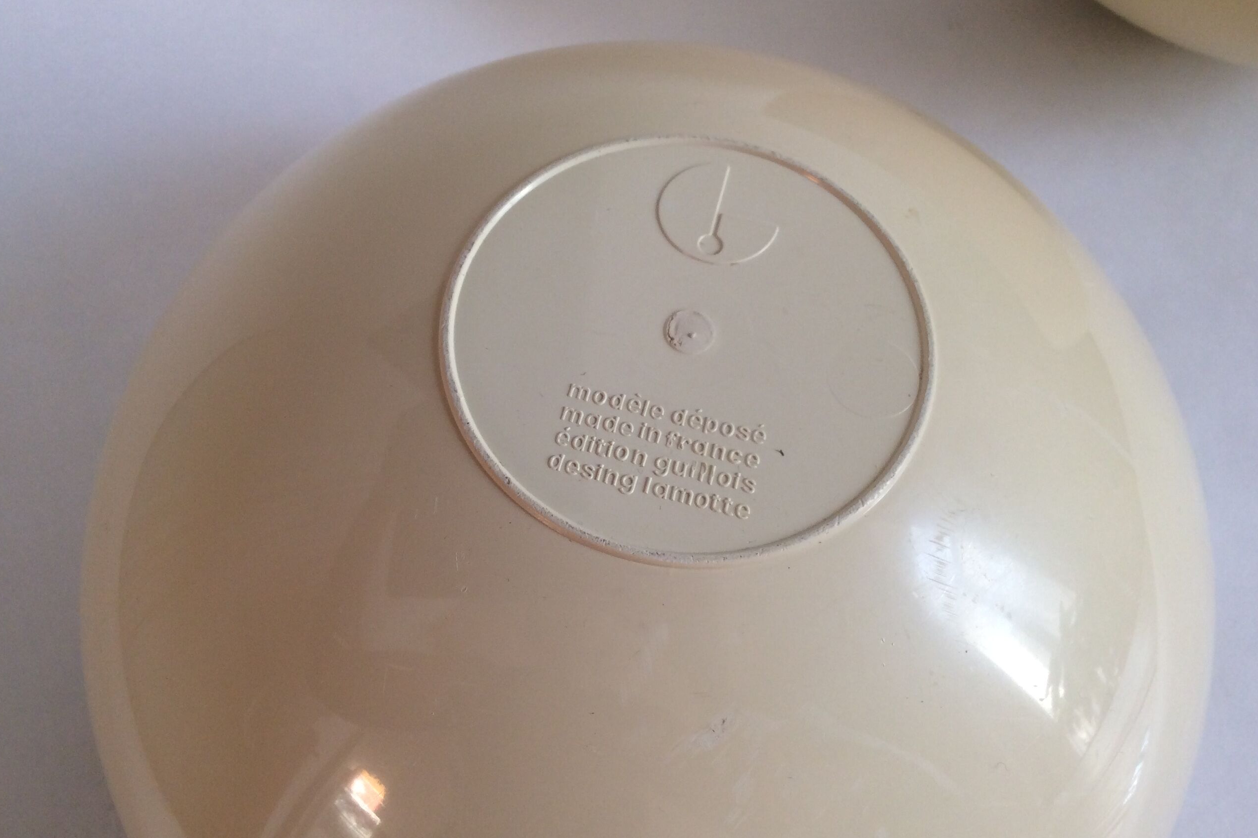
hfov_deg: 55.8
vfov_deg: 38.9
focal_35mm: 34
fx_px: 1188
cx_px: 623
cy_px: 439
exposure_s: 1/33
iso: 40
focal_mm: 3.3
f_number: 2.4
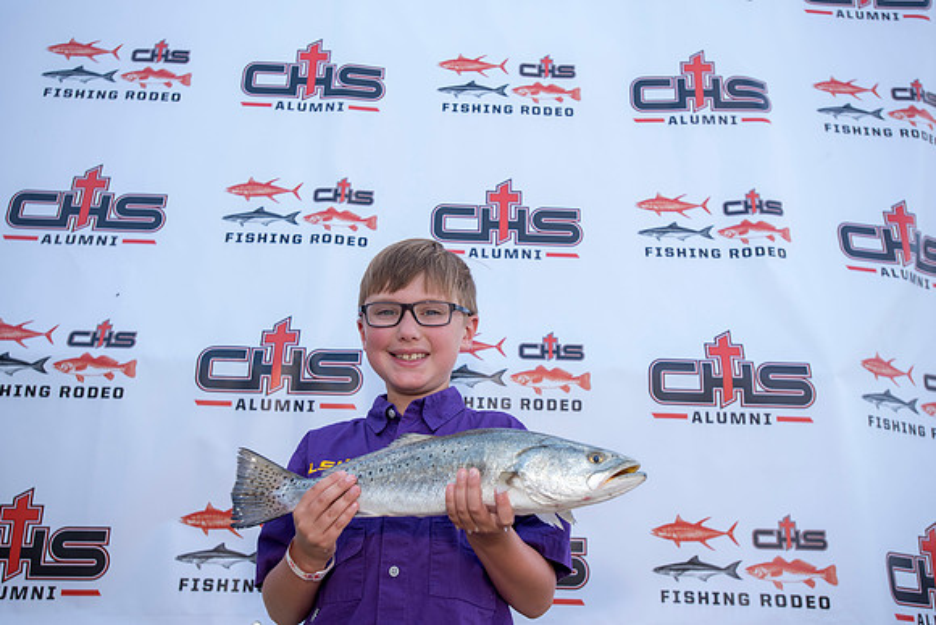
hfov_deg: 54.4
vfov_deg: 37.9
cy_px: 312
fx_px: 910
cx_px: 468
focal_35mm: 35
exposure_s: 1/500
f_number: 4.5
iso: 250
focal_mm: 35
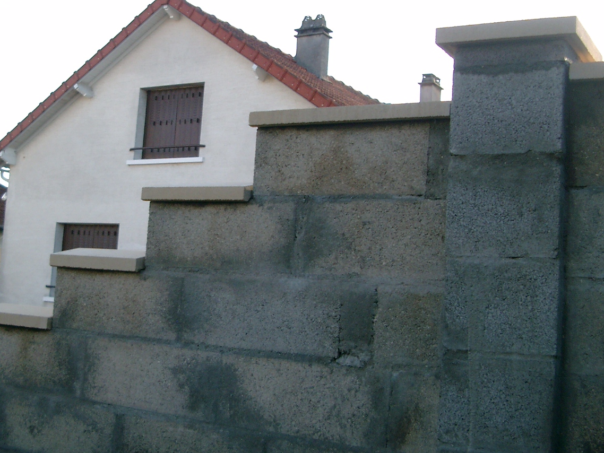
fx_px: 908
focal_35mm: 52
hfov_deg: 36.5
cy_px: 226
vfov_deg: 28.0
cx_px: 218
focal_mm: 7.6
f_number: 2.6
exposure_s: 1/500
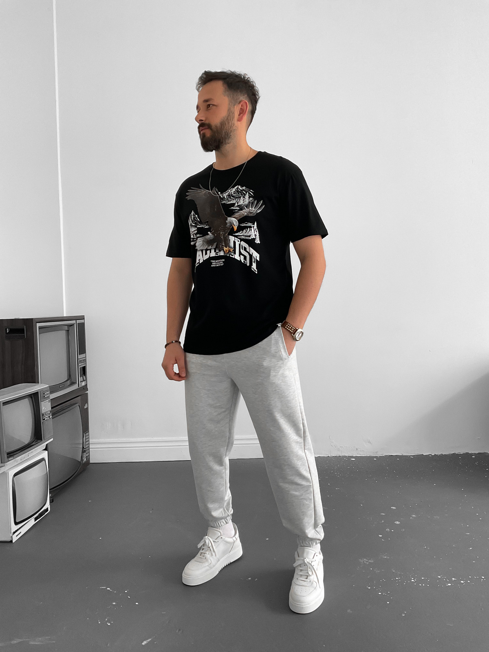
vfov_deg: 61.7
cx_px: 244
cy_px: 326
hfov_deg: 48.2
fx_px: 546
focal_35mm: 29
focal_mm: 3
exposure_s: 1/80
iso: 64
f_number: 1.8
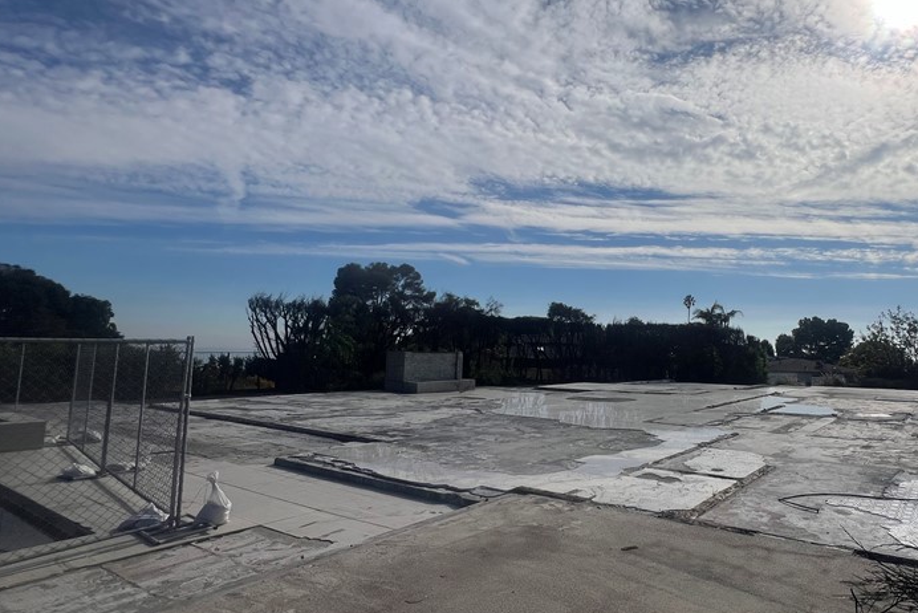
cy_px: 292
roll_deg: +0.0
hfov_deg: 80.5
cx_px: 627
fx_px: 510
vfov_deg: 62.0
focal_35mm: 20
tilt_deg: +6.4
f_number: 1.8
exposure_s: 1/6494
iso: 32
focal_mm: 1.57
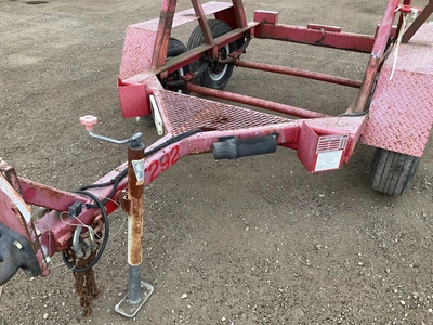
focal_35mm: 29
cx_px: 216
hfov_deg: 61.7
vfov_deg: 48.2
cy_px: 162
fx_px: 363
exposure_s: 1/122
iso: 40
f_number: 1.8
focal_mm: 3
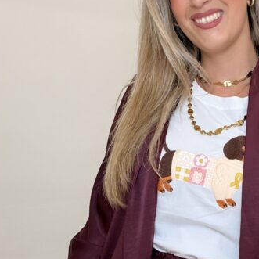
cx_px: 212
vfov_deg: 26.6
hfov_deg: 26.3
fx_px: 542
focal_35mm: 64
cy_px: 185
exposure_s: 1/60
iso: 100
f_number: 1.9
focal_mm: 2.71
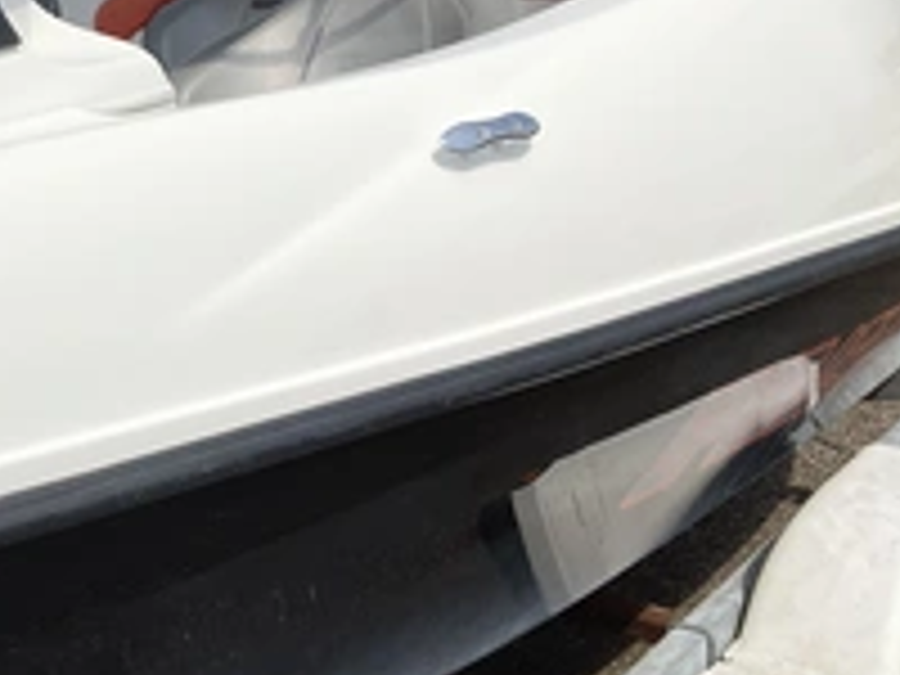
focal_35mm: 58
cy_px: 158
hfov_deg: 31.6
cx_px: 81
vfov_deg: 24.9
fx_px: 1508
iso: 25
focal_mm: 3
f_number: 1.8
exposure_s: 1/5814
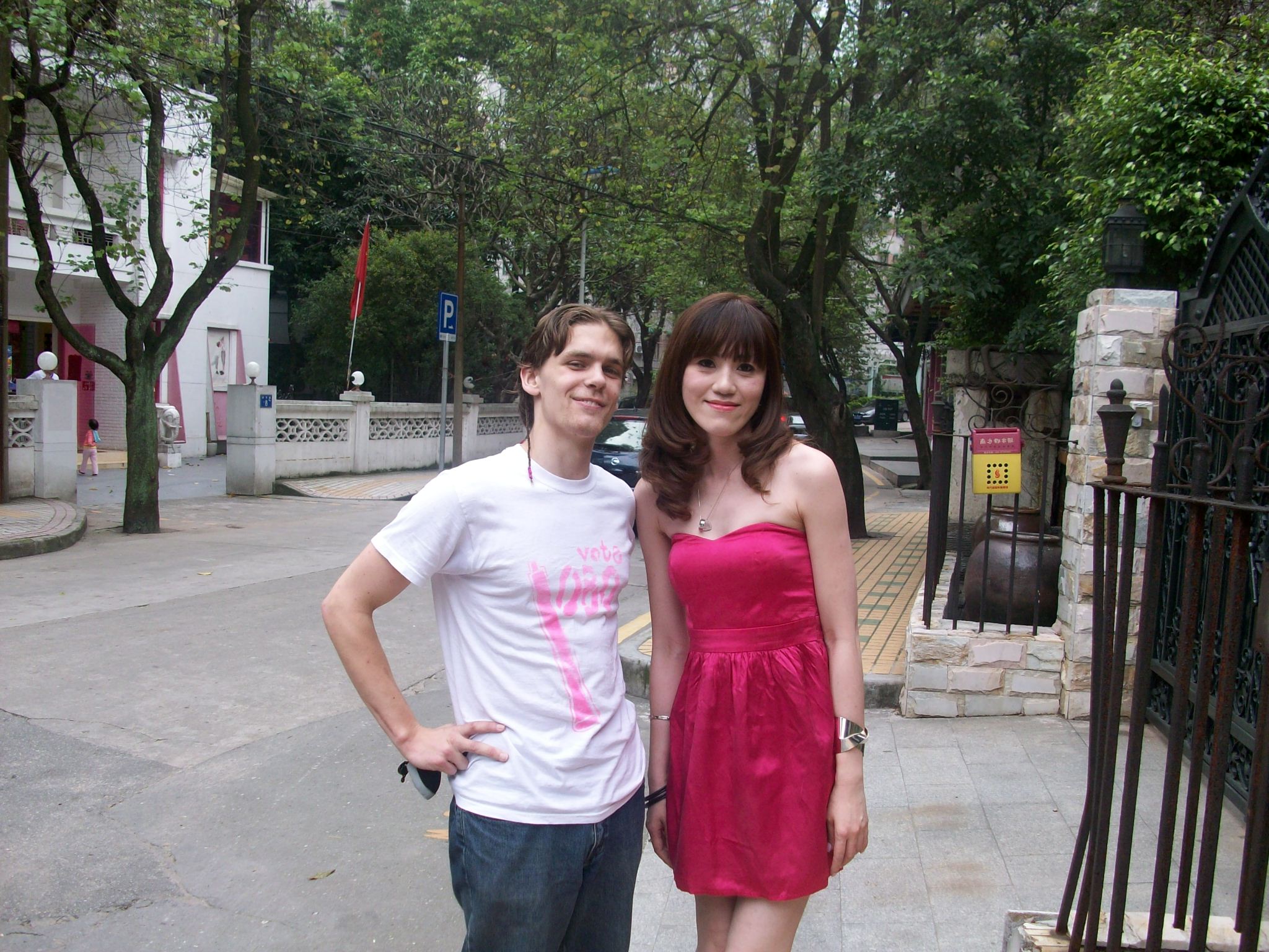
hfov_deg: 54.0
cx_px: 634
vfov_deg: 41.8
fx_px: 1246
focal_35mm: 34
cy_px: 476
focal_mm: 5.7
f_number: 2.8
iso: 64
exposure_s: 1/156
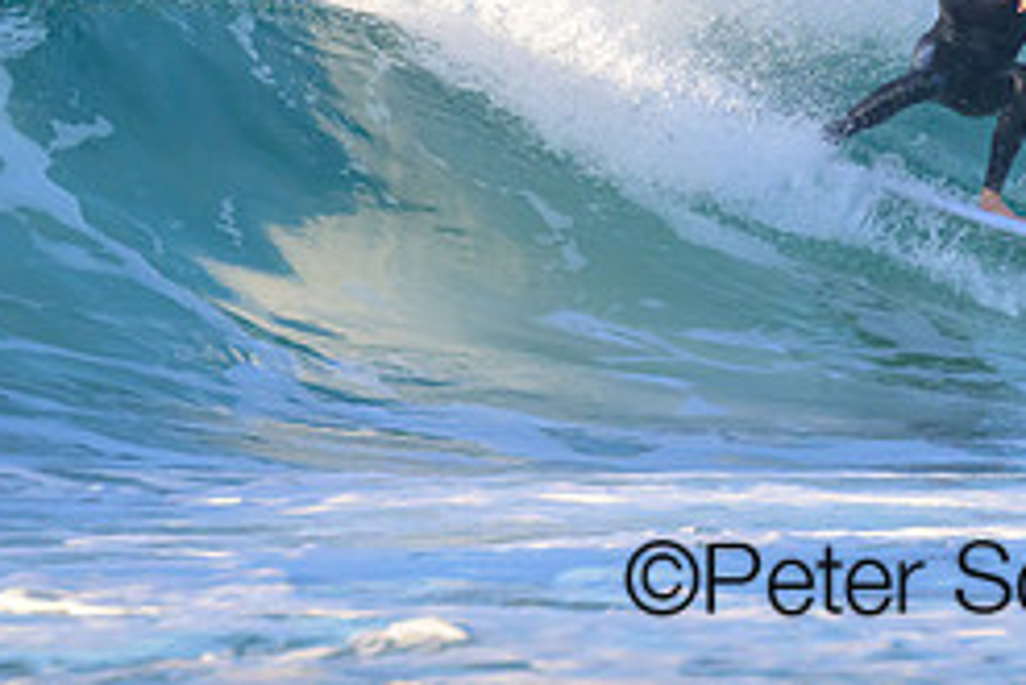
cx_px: 947
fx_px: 53581
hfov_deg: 1.1
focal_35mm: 1879
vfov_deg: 0.7
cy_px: -110
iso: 1800
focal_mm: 800
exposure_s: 1/1250
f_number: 11
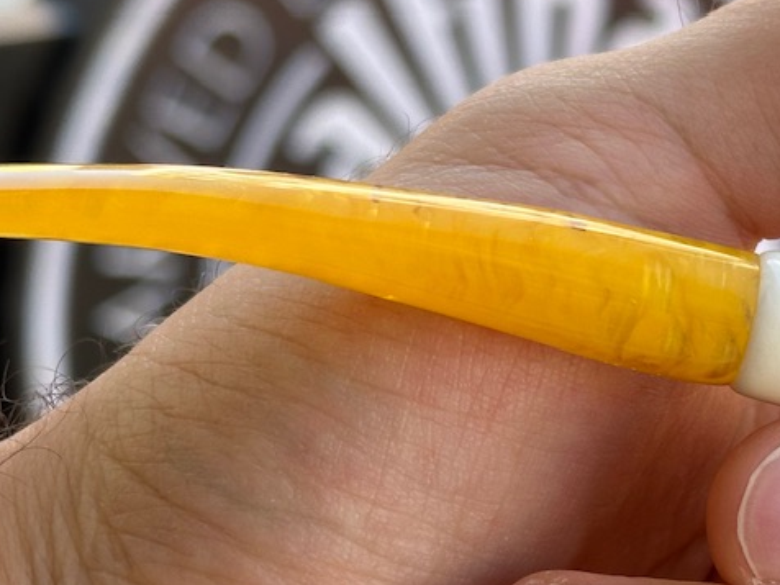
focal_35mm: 129
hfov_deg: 15.0
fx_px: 2907
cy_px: 342
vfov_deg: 11.5
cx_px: 760
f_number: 1.78
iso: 64
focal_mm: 6.86
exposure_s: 1/424
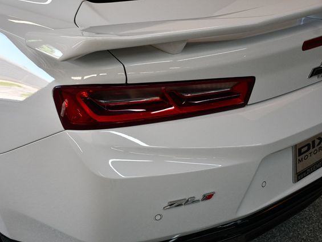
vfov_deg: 29.7
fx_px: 456
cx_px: 146
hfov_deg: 38.9
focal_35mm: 49
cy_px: 121
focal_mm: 30
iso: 800
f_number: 4
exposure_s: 1/200
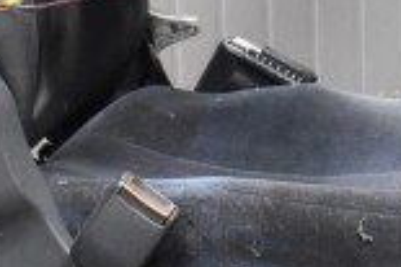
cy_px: 114
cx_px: 582
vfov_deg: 5.9
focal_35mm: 233
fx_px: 2593
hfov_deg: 8.7
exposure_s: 1/10
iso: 1600
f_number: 5
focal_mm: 20
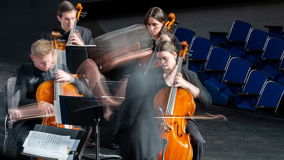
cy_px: 69
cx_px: 142
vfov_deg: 5.8
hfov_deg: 10.2
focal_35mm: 211
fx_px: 1589
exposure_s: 1
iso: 100
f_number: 13
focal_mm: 200
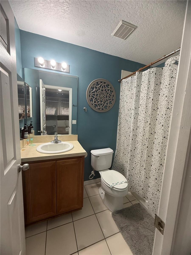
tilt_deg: -6.8
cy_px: 128
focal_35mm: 14
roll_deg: -2.7
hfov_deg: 85.7
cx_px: 96
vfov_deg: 102.1
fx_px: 103
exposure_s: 1/60
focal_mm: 2.22
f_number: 2.2
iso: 250
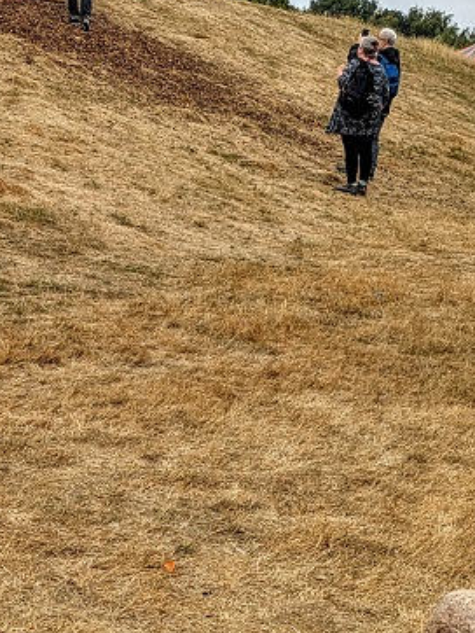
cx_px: 159
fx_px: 1261
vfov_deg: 27.5
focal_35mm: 69
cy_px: 516
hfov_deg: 21.3
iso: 45
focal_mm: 5.43
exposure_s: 1/587
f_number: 1.89
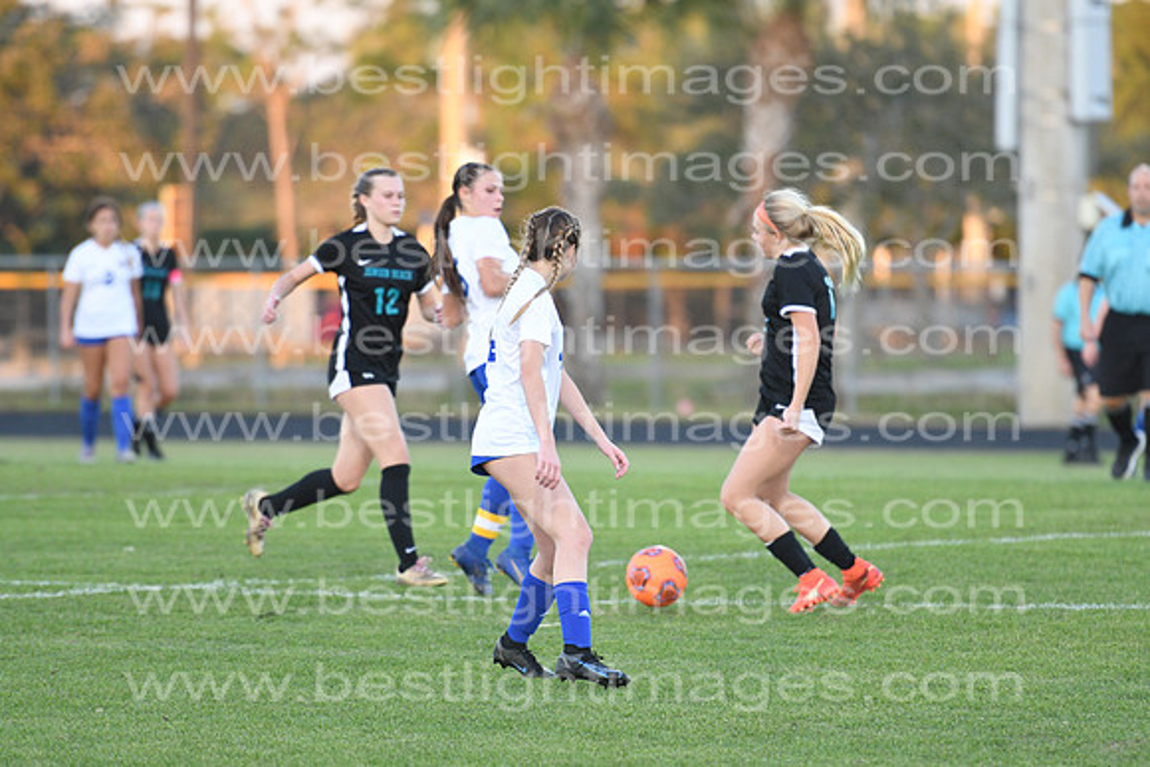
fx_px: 9585
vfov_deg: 4.6
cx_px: 575
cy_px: 384
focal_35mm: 300
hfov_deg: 6.9
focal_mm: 200
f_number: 2.8
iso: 900
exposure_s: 1/800
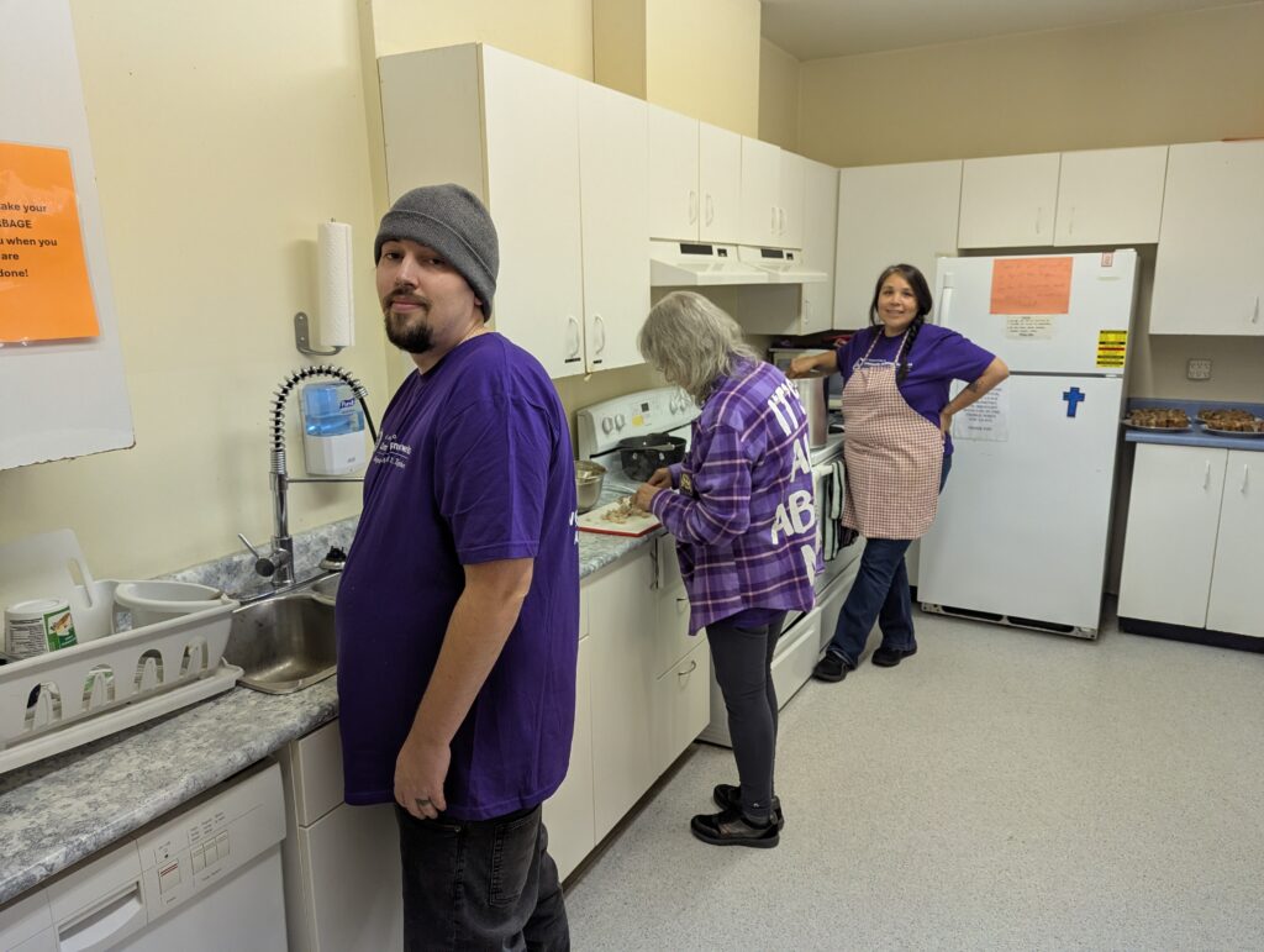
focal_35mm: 24
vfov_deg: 56.9
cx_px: 632
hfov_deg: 71.5
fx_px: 878
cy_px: 476
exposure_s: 1/78.9
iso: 332
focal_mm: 6.81
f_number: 1.85
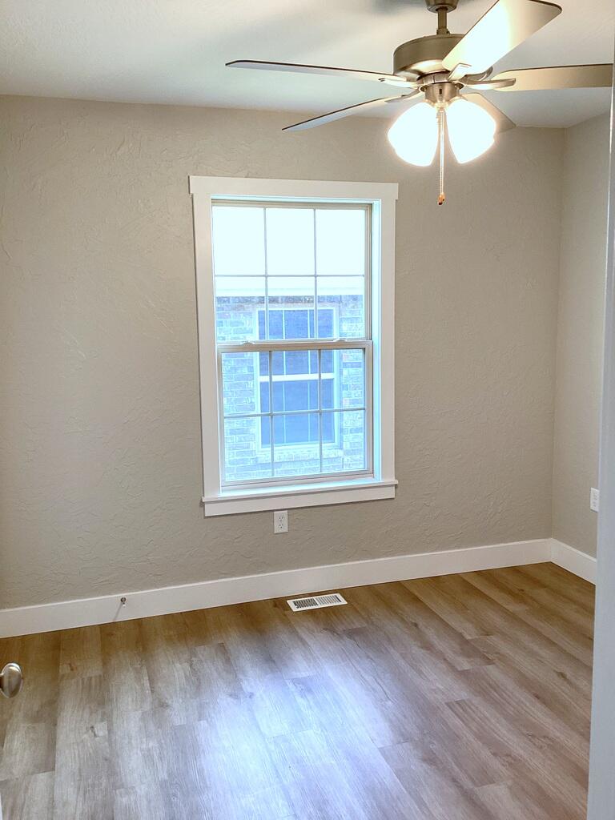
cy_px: 410
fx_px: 734
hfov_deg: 45.4
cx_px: 308
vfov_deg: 58.4
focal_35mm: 31
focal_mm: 3.3
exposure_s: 1/60
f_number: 2.4
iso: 64
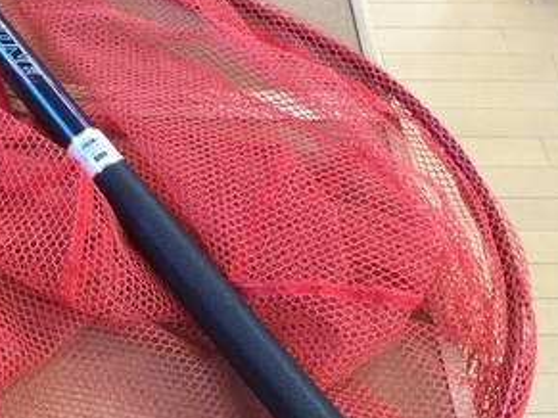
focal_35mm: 64
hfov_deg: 28.7
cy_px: 236
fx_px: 1031
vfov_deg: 22.9
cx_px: 25
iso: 80
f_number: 2.4
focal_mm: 3.3
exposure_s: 1/30
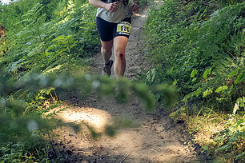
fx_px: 456
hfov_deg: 30.1
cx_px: 113
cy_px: 27
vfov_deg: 20.0
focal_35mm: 67
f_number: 2.8
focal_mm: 17
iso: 3200
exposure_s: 1/1000
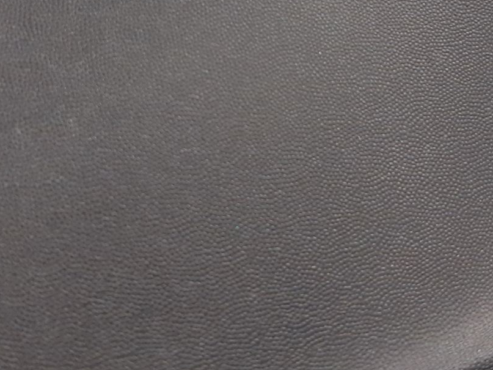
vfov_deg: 21.6
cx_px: 239
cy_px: 23
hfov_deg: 29.4
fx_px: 940
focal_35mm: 66
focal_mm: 3.93
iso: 200
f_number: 1.7
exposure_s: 1/40
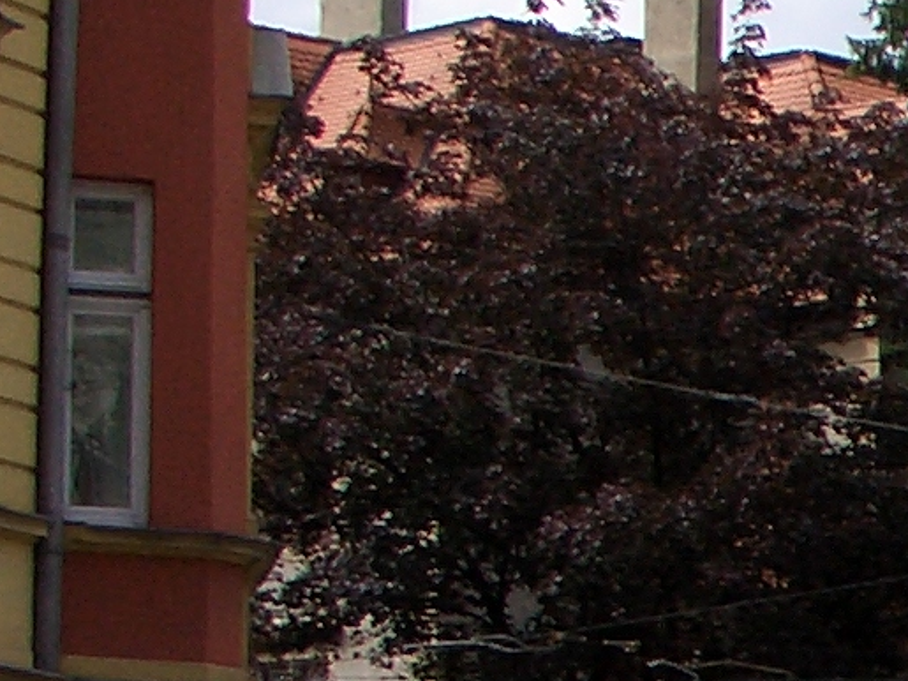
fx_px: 5166
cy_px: 1261
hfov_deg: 8.8
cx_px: 2366
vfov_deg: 7.3
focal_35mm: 197
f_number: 4.5
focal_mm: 7.1
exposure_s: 1/640
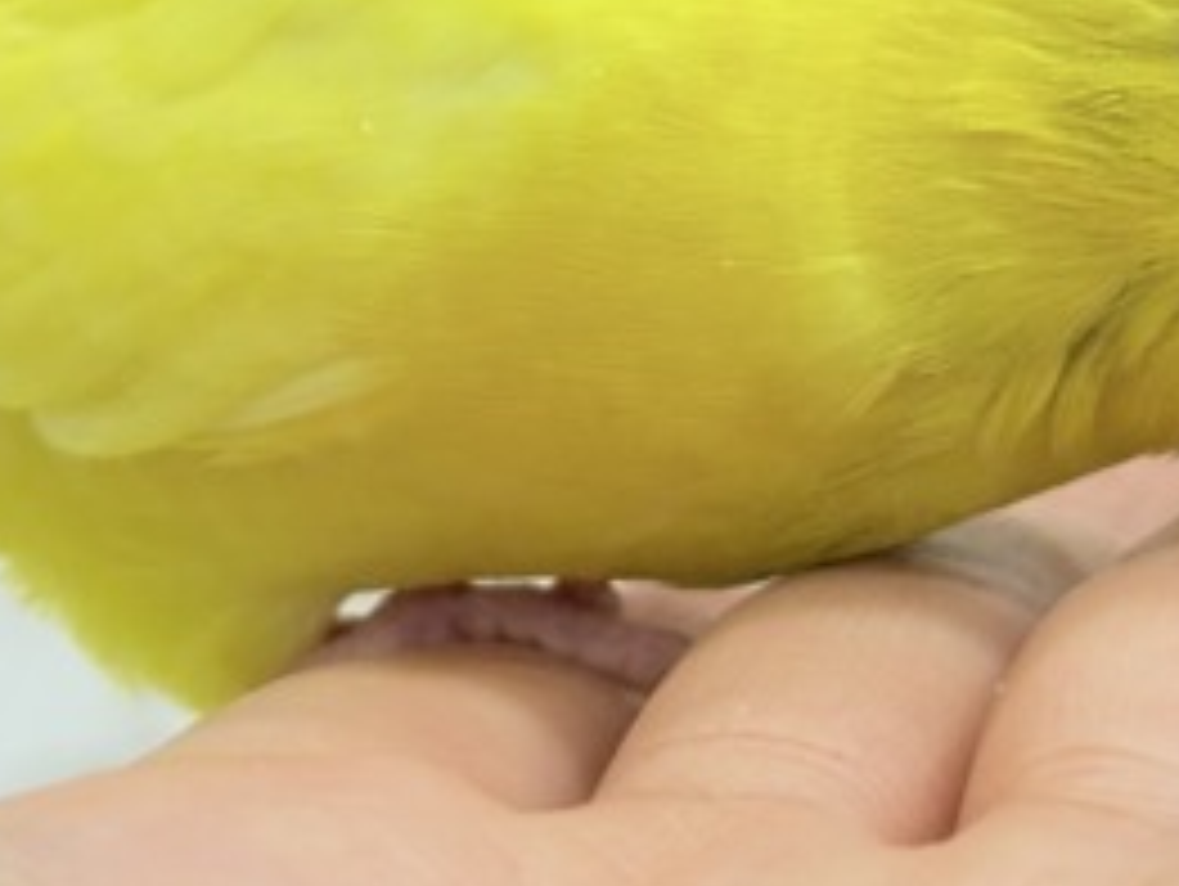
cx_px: 770
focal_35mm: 127
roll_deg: +1.4
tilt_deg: +1.8
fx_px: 4330
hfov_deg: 15.5
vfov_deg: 11.6
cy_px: -13
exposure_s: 1/100
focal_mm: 5.96
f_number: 1.6
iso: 64
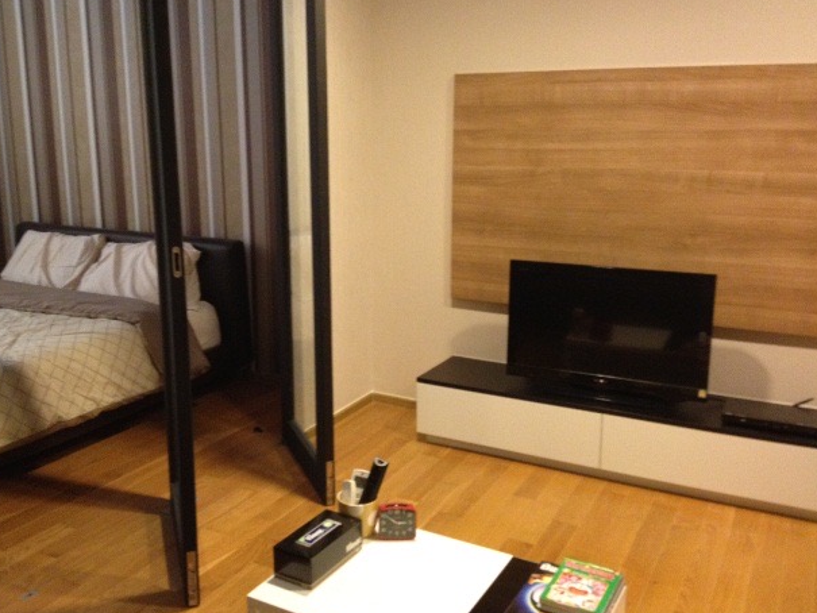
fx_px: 873
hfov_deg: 50.1
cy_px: 302
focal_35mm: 37
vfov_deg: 38.7
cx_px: 390
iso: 400
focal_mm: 4.28
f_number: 2.4
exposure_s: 1/17
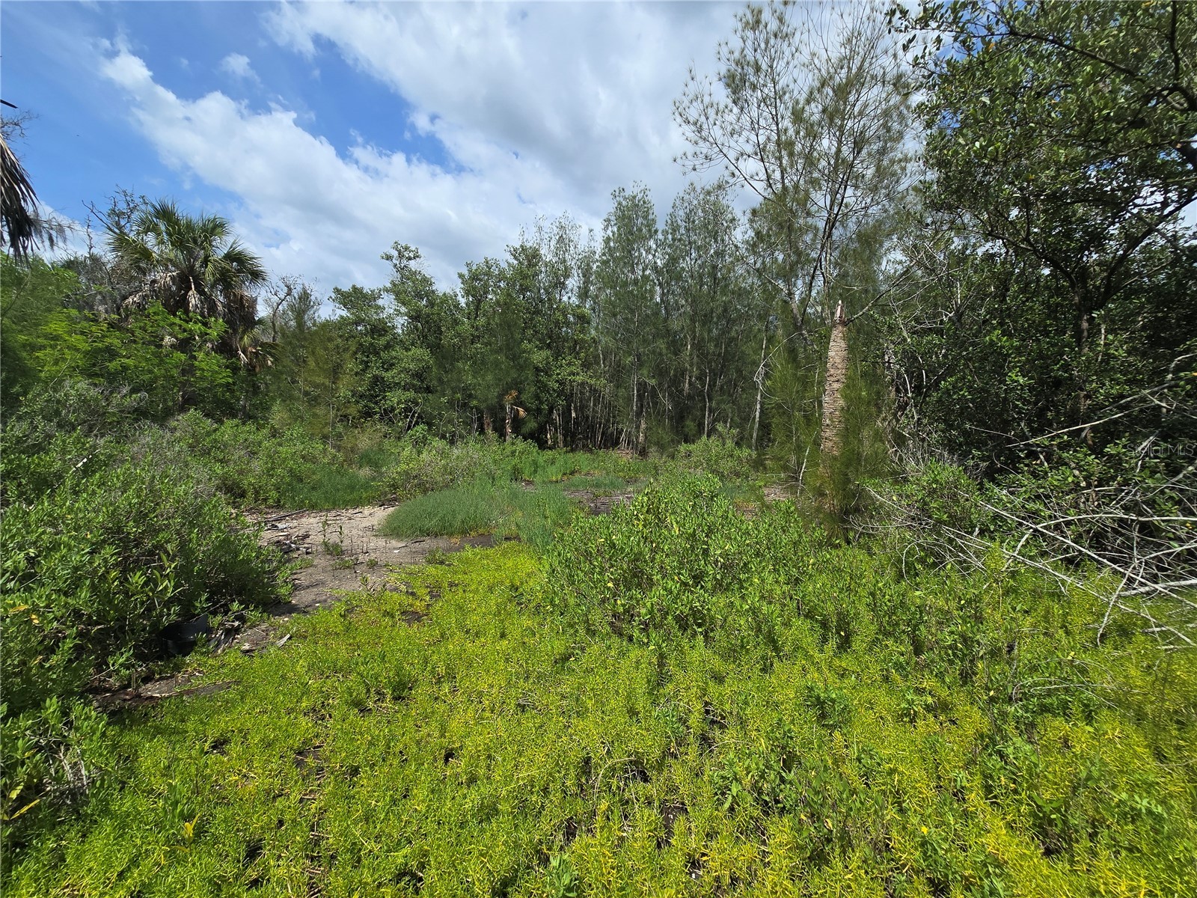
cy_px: 449
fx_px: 450
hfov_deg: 106.2
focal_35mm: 13
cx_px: 598
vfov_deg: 89.9
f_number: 2.2
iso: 50
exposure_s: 1/3100
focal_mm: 2.2
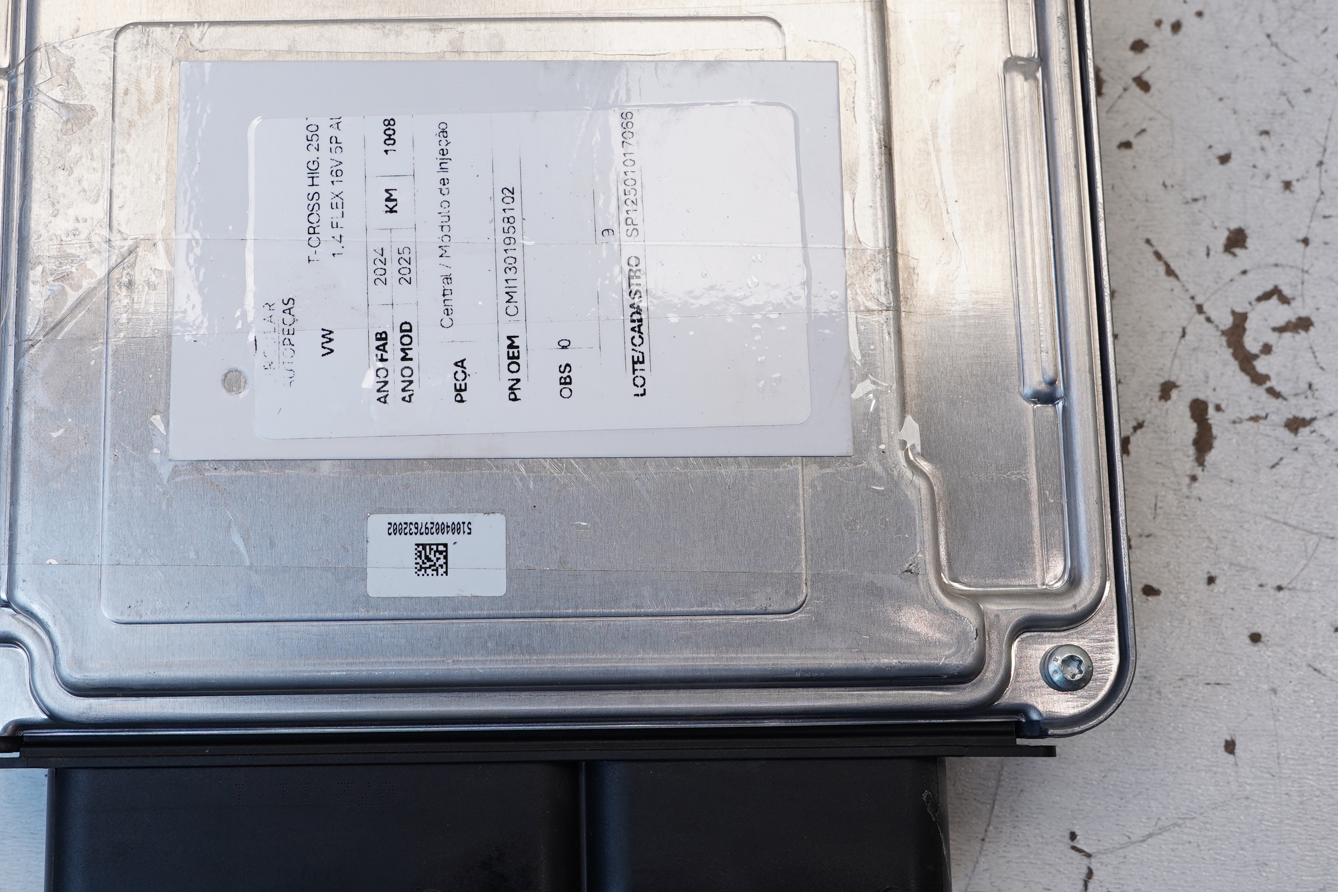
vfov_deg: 26.5
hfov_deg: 38.7
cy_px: 390
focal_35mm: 51
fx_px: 1895
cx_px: 525
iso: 160
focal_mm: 25
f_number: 7.1
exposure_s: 1/60
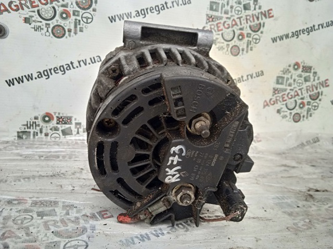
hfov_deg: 63.5
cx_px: 166
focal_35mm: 28
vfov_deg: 49.7
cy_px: 124
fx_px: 269
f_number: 2.2
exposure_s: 1/33.3
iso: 289
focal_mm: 3.43
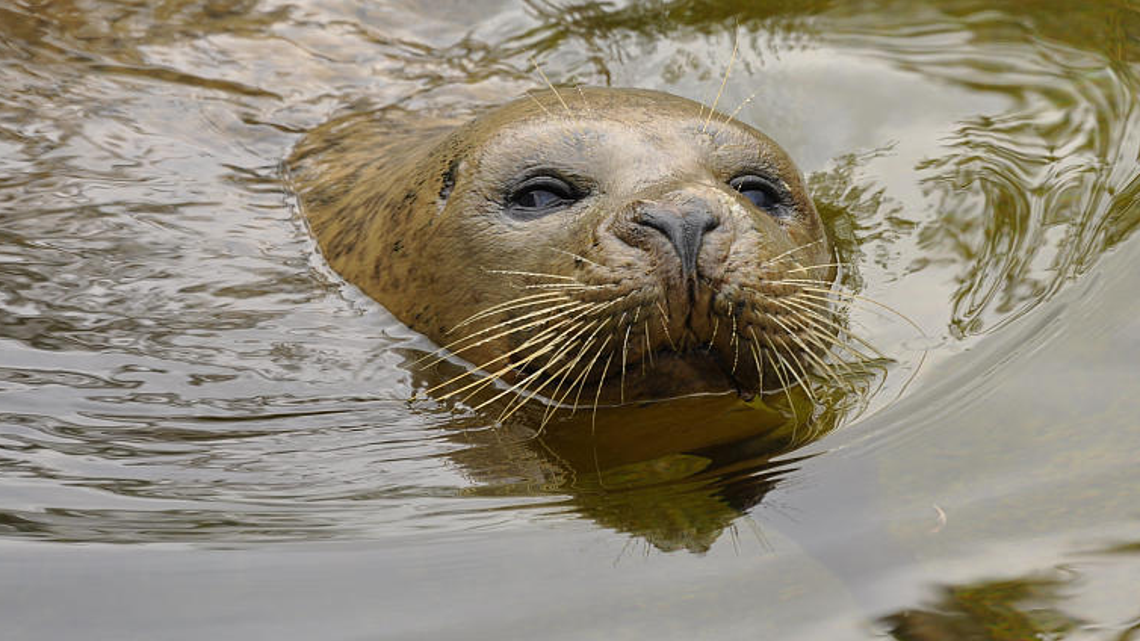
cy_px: 320
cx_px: 670
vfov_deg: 5.4
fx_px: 6762
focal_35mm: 224
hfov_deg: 9.6
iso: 200
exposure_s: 1/200
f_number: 7.1
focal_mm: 105
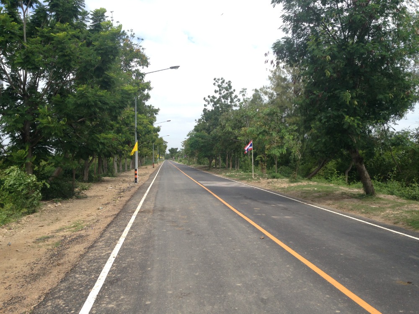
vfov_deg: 42.9
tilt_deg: -0.4
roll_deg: -0.4
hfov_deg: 55.4
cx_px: 210
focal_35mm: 33
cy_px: 157
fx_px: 399
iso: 50
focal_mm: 4.12
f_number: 2.4
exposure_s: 1/861
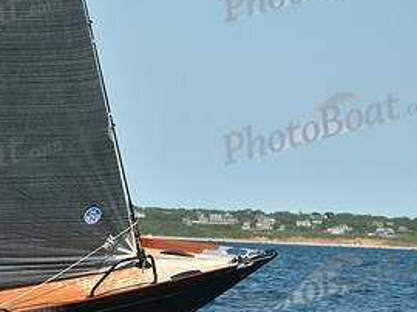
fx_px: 2540
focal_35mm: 211
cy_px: 226
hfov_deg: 9.4
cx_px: 144
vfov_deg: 7.0
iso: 320
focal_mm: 102
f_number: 8
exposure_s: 1/640
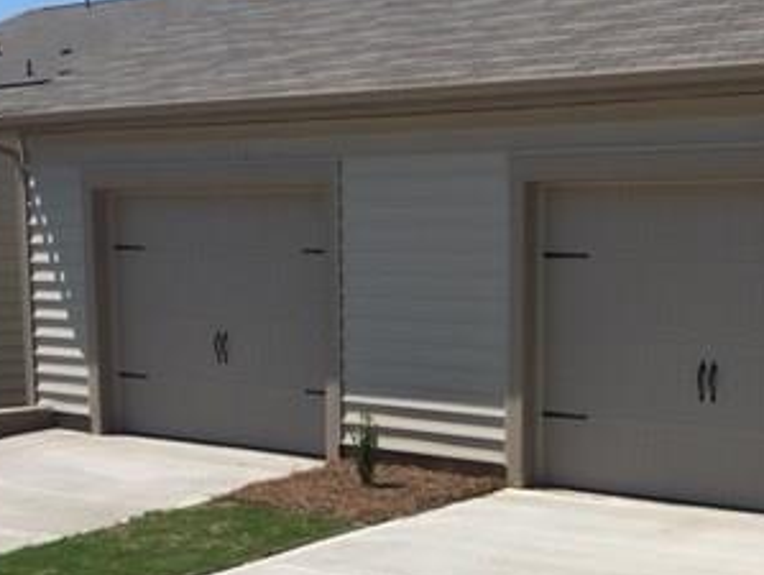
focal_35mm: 62
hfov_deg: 30.6
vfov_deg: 23.3
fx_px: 1370
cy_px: 468
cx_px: 575
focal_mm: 4.15
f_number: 2.2
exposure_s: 1/2331
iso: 25
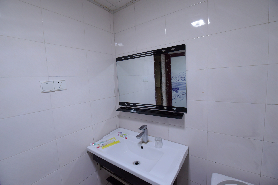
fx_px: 116
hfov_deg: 100.4
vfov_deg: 77.3
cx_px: 139
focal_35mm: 15
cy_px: 92
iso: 2000
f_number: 4.5
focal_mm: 15
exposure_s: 1/80
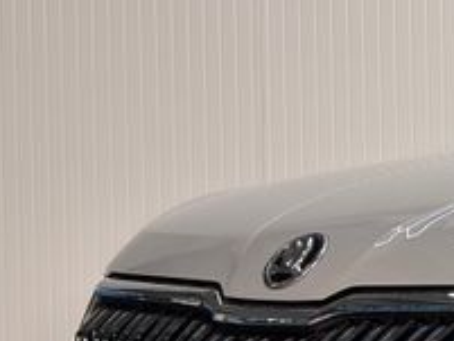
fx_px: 2402
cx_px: 987
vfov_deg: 8.1
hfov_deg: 9.8
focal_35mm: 183
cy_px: 305
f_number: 1.78
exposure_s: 1/50
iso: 50
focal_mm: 6.76
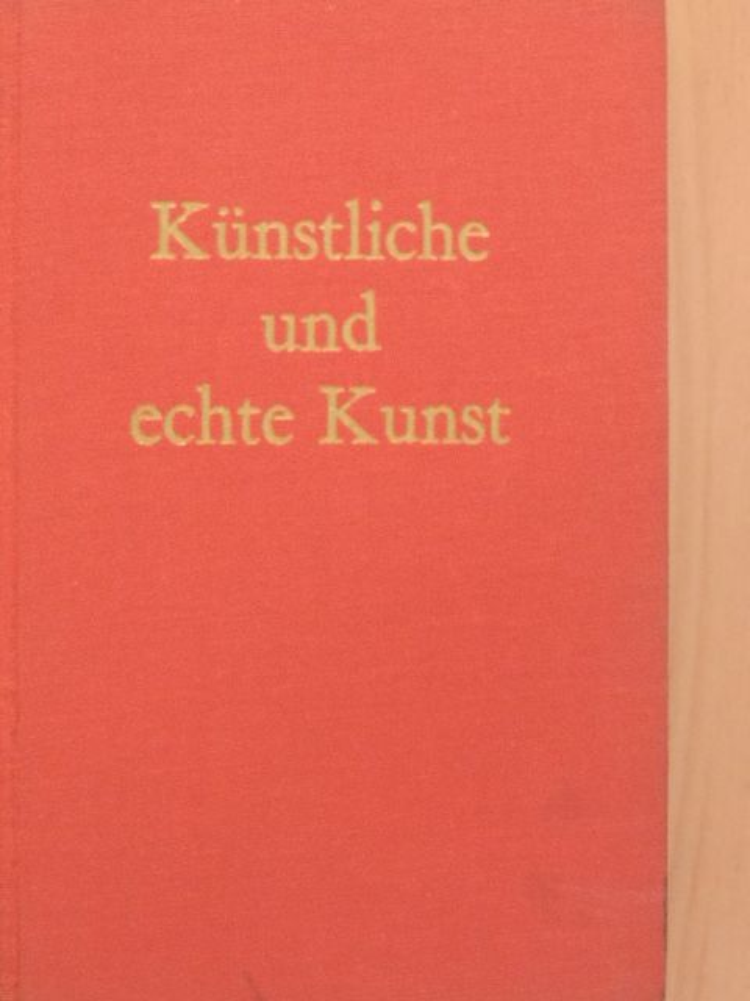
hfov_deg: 19.6
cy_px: 500
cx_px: 375
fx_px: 2167
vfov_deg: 26.0
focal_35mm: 75
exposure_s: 1/25
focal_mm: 13.3
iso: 800
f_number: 3.9
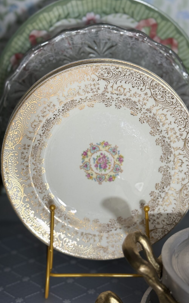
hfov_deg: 25.3
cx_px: 101
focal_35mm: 51
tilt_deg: -18.1
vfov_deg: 39.6
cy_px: 151
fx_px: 420
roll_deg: +3.2
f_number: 1.78
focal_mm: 6.76
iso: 200
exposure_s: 1/60
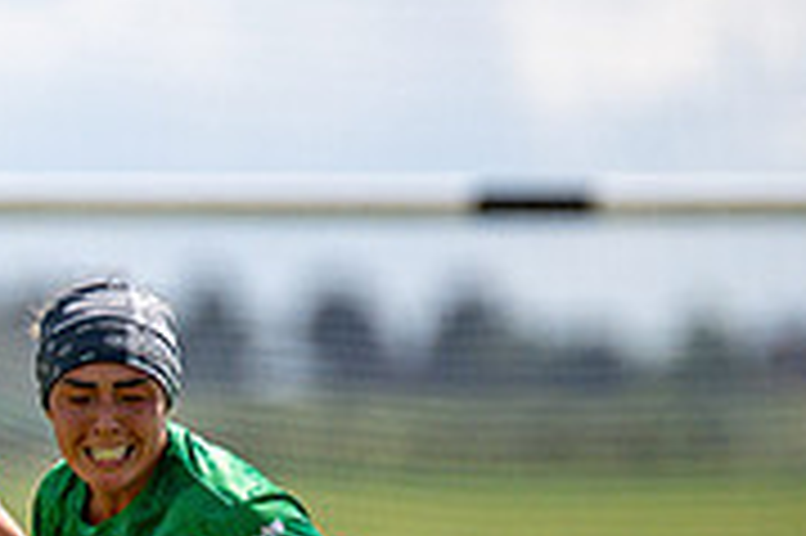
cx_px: -483
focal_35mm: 1467
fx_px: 32814
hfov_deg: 1.4
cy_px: 714
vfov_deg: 0.9
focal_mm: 300
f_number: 2.8
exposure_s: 1/6400
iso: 125
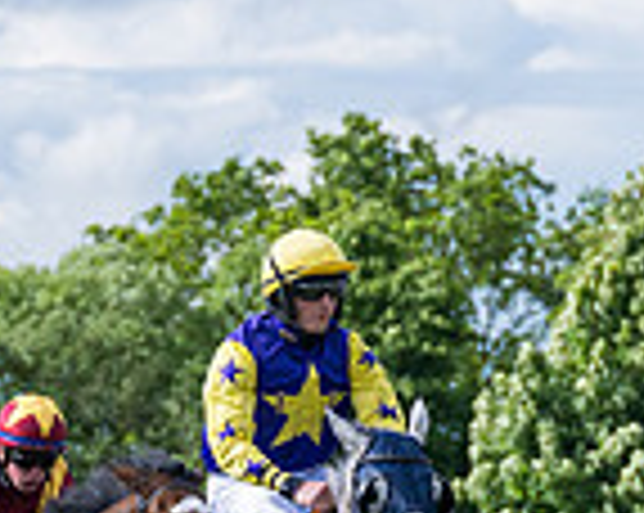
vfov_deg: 3.0
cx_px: 289
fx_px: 9841
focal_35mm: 517
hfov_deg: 3.7
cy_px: 632
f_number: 4
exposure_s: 1/3200
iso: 400
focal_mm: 98
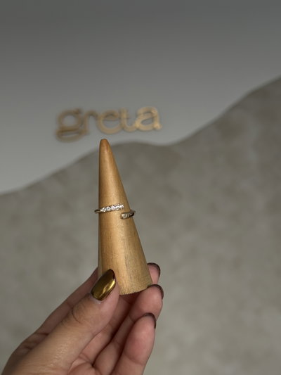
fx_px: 519
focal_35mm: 48
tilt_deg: +2.6
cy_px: 188
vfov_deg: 39.6
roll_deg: +3.3
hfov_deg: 30.3
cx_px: 140
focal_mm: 6.76
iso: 64
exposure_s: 1/223
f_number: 1.78
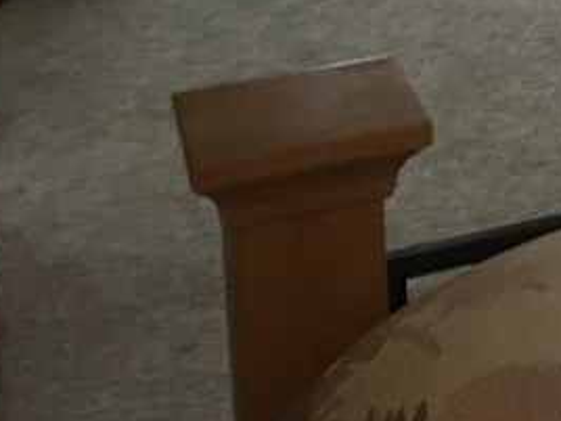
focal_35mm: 111
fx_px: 1799
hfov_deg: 15.1
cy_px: -327
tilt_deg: -6.6
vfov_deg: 12.3
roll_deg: -2.3
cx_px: 1040
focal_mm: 4.15
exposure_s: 1/30
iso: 160
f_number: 2.2
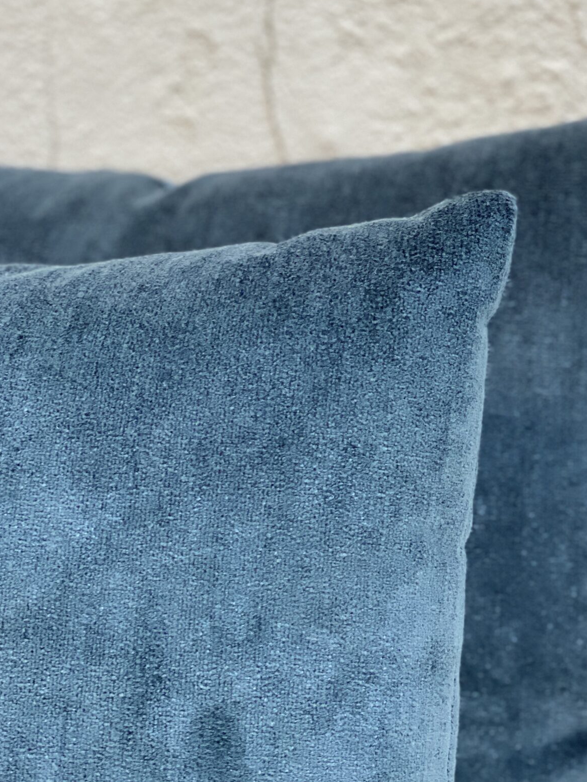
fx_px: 1944
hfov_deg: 17.1
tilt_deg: -17.4
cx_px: 387
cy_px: 458
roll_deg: +4.1
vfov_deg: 22.7
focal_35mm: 86
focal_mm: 6
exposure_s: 1/122
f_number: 2
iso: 200
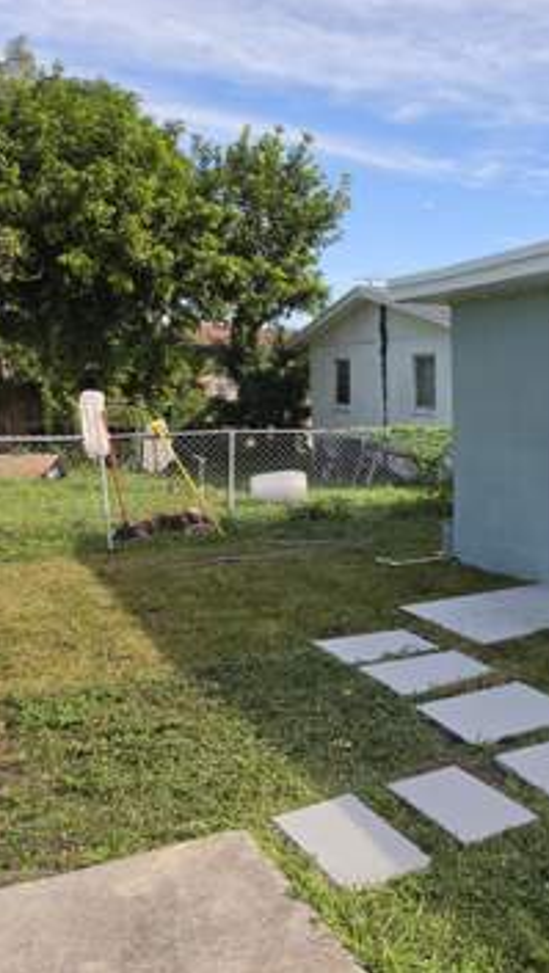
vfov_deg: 58.0
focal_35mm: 34
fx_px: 878
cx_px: 593
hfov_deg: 31.2
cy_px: 486
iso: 80
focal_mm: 5.4
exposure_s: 1/2657
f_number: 1.8
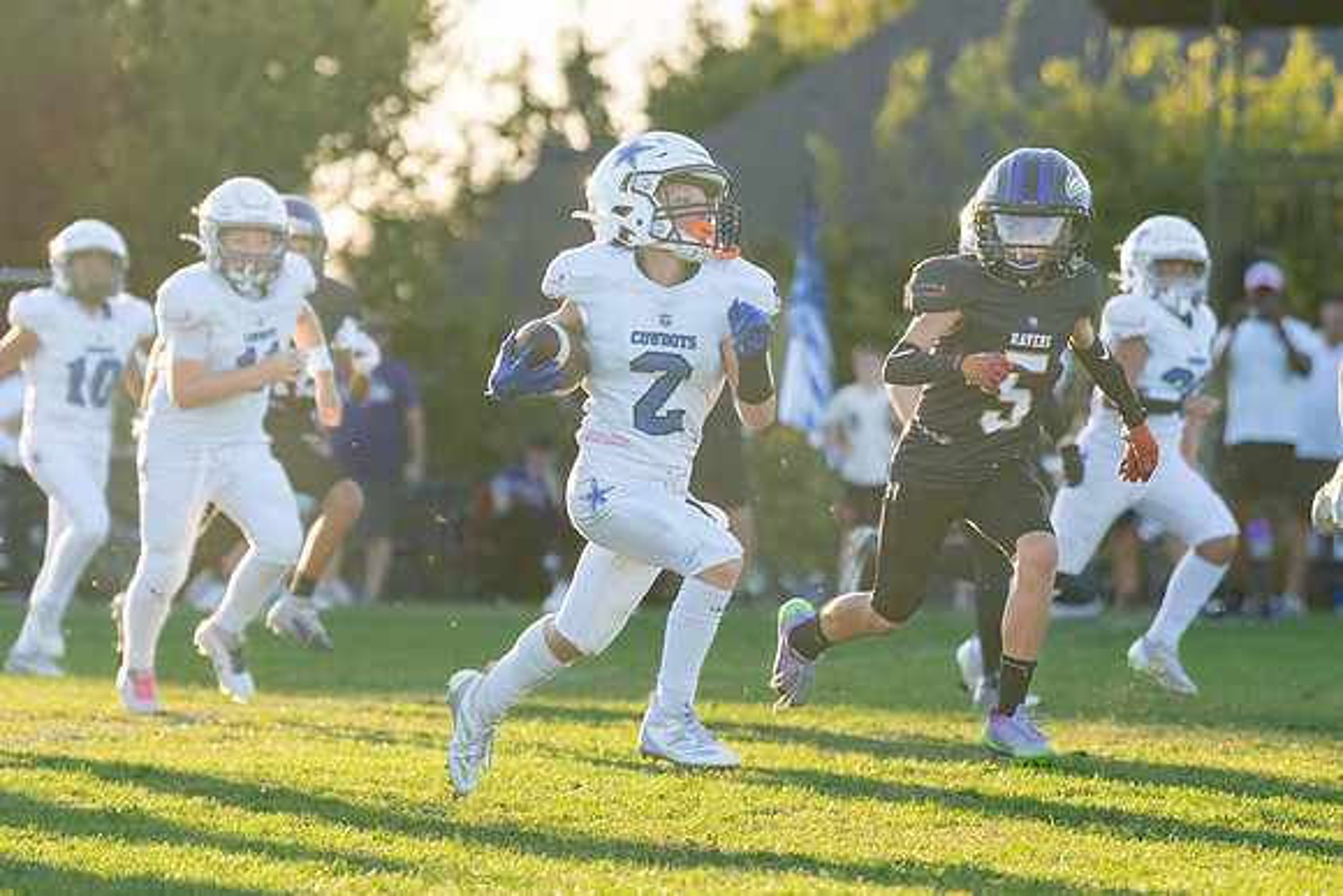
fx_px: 9255
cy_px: 502
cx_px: 692
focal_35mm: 248
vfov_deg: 5.5
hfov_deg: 8.3
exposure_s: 1/2000
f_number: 2.8
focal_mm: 129
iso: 320
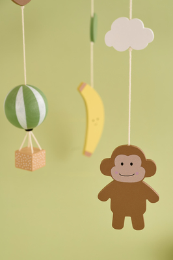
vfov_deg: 28.9
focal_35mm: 70
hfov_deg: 19.4
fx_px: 505
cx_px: 86
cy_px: 130
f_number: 5.6
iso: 100
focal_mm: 70
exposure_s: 1/160
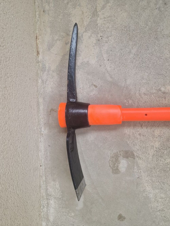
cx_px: 85
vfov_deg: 73.9
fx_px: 151
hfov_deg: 58.9
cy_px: 113
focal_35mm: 23
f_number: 1.8
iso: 50
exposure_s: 1/256
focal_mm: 6.4
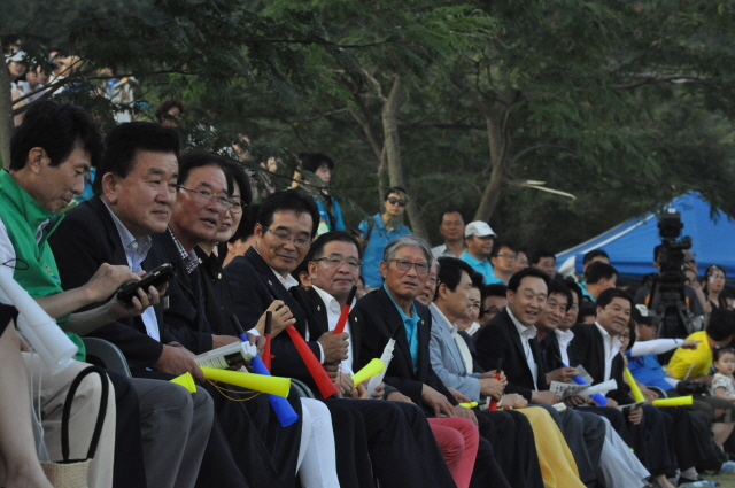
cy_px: 244
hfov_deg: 11.8
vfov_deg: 7.9
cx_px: 368
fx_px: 3548
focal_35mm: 174
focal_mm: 116
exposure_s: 1/800
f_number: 9
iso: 2500
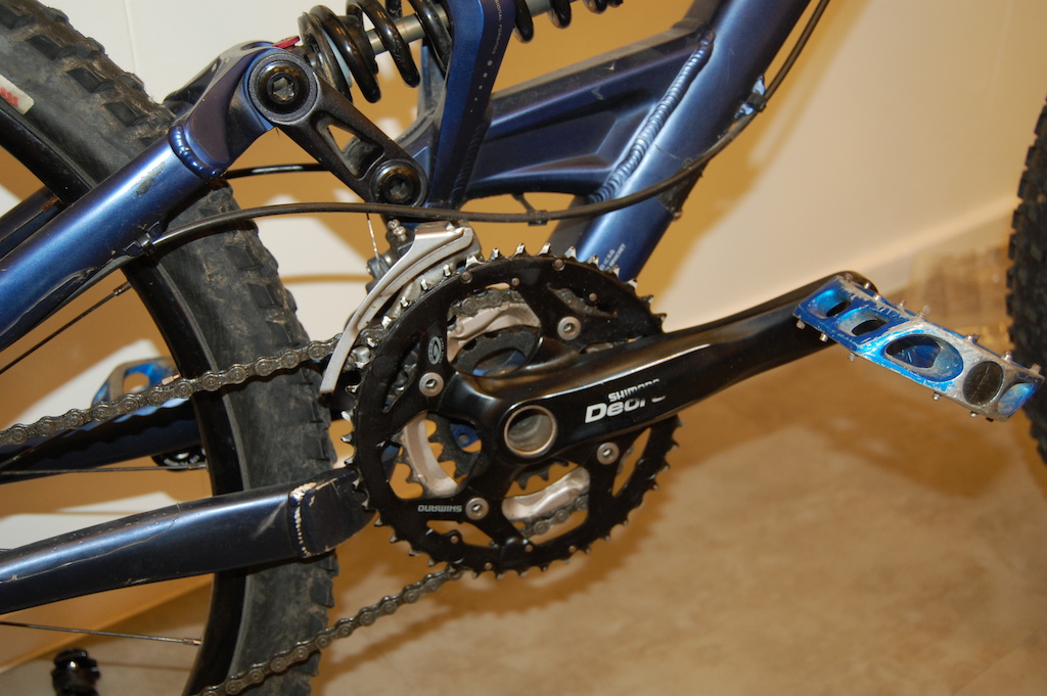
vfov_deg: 31.8
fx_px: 1220
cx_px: 524
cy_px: 348
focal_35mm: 42
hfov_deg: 46.4
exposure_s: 1/60
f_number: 4.2
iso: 400
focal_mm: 28
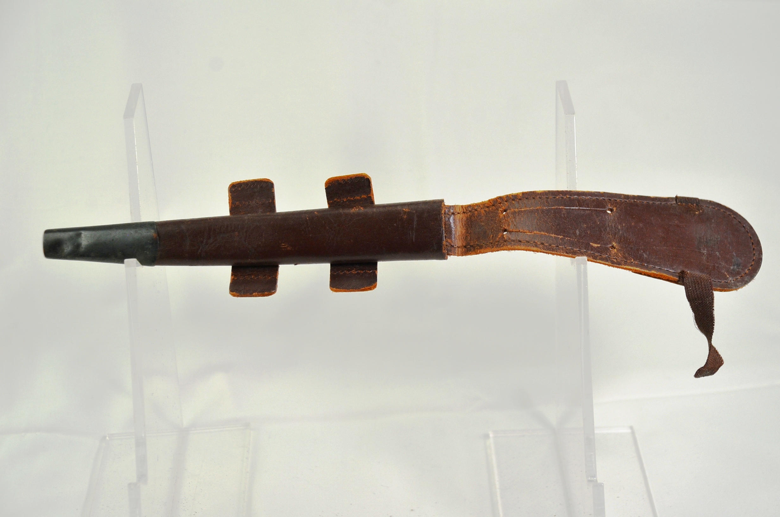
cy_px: 258
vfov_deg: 15.6
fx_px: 1881
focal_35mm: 87
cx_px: 390
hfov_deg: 23.4
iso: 450
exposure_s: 1/250
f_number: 5
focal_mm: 58
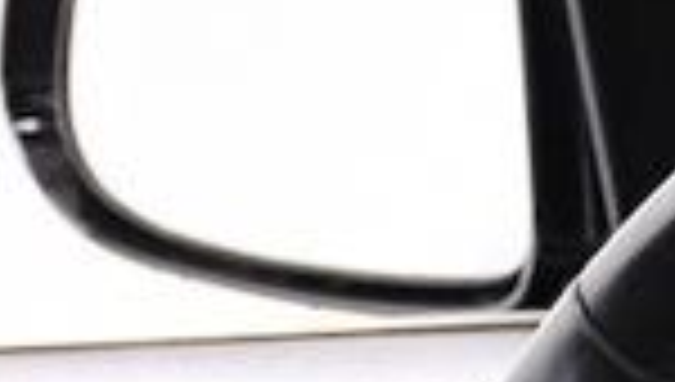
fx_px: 9216
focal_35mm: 514
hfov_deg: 4.1
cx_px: 1616
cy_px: 1153
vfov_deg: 2.4
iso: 2500
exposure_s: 1/320
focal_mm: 48
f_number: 4.5
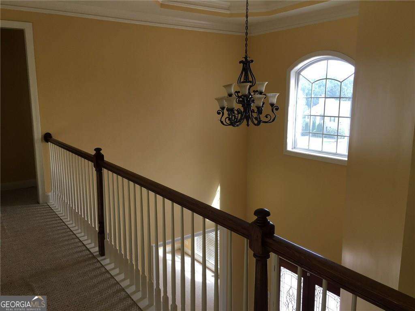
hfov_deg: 61.7
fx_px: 348
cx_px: 208
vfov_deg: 48.2
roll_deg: +1.2
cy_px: 156
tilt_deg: -9.8
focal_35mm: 29
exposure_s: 1/120
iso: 40
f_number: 2.2
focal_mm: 4.15
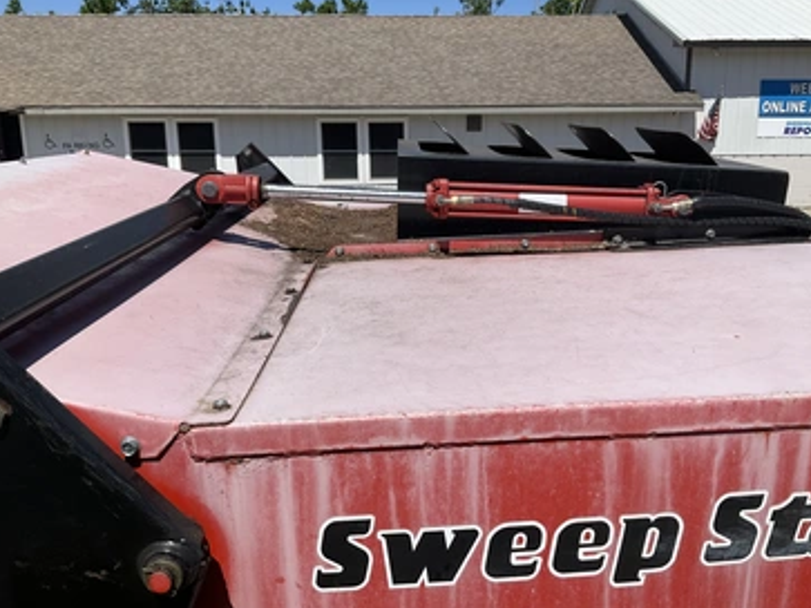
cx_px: 429
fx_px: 749
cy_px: 311
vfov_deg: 44.1
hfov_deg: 56.8
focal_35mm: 32
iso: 25
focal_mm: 3
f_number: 1.8
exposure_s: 1/3322
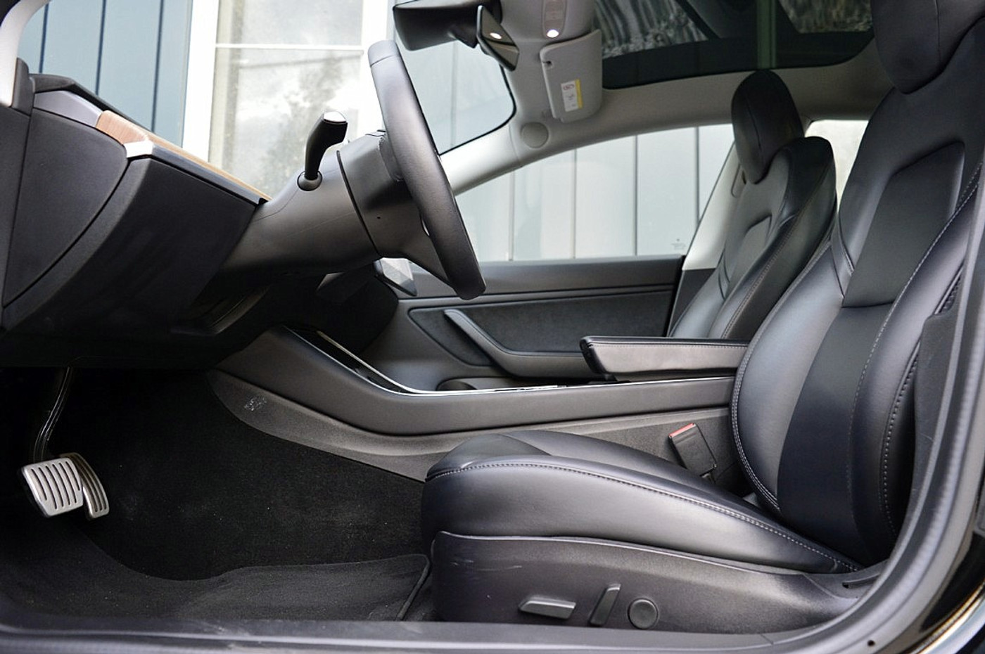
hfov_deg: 67.4
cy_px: 327
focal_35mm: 27
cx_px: 492
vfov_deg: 47.8
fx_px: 738
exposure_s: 1/60
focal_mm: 18
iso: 800
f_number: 4
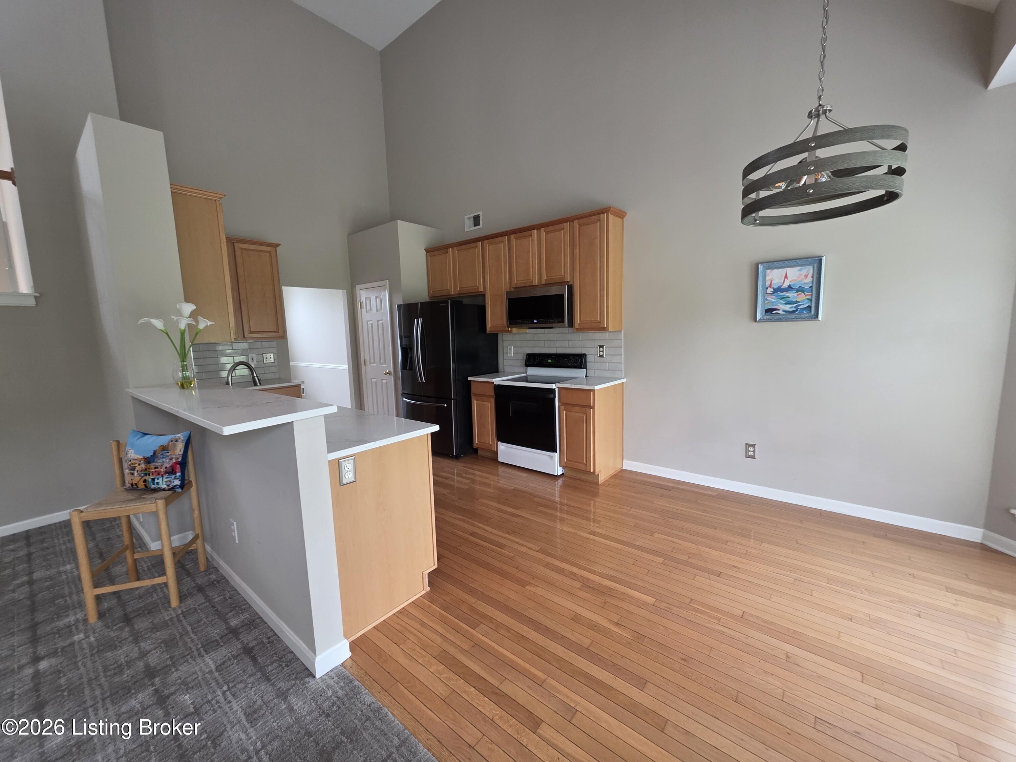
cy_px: 381
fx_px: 382
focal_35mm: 13
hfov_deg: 106.2
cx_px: 508
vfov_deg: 89.9
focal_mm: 2.2
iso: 200
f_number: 1.9
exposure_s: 1/60
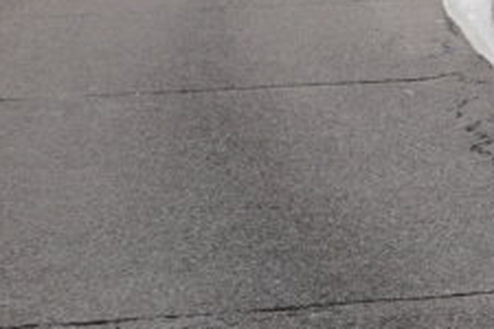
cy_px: 87
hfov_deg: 4.3
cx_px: 997
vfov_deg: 2.9
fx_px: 6447
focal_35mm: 470
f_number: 8
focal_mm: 55
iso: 100
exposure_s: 1/125
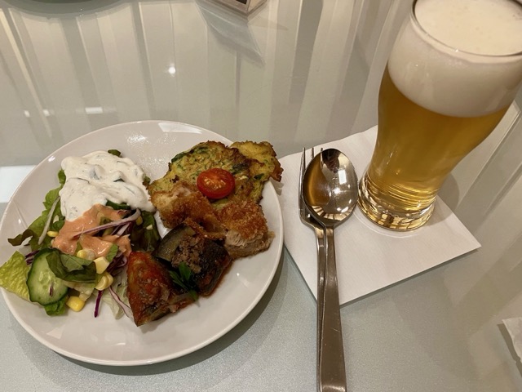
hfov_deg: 63.4
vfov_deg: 49.7
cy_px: 196
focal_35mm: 28
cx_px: 261
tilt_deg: -53.9
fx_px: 422
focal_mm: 3.99
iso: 100
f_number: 1.8
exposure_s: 1/50
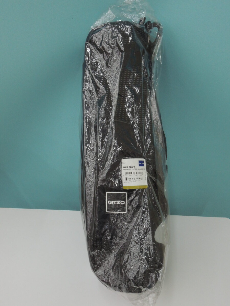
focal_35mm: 40
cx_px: 115
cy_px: 153
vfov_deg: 46.8
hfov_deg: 36.0
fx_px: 354
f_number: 7.4
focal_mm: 7.2
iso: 400
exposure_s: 1/40
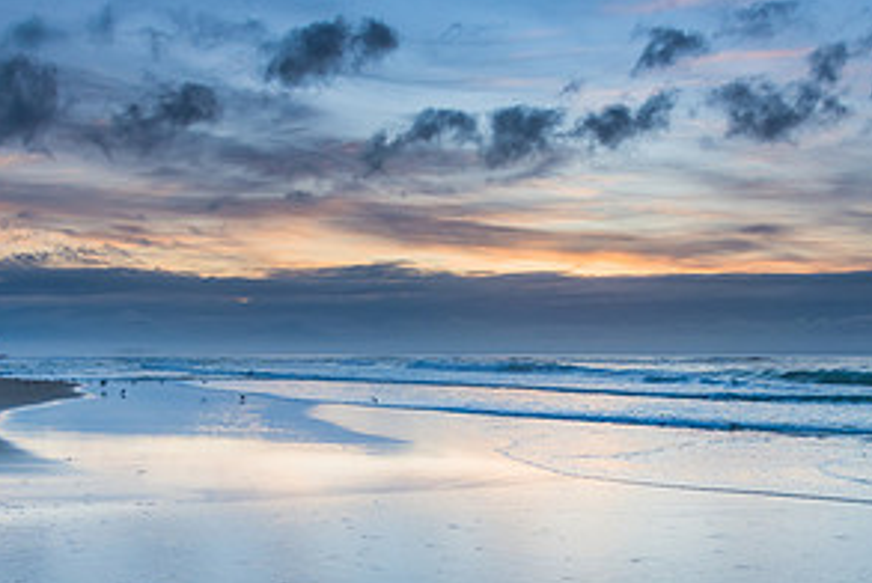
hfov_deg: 40.3
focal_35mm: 49
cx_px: 443
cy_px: 409
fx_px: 1188
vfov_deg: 27.3
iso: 250
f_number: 6.3
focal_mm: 24
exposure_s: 1/30
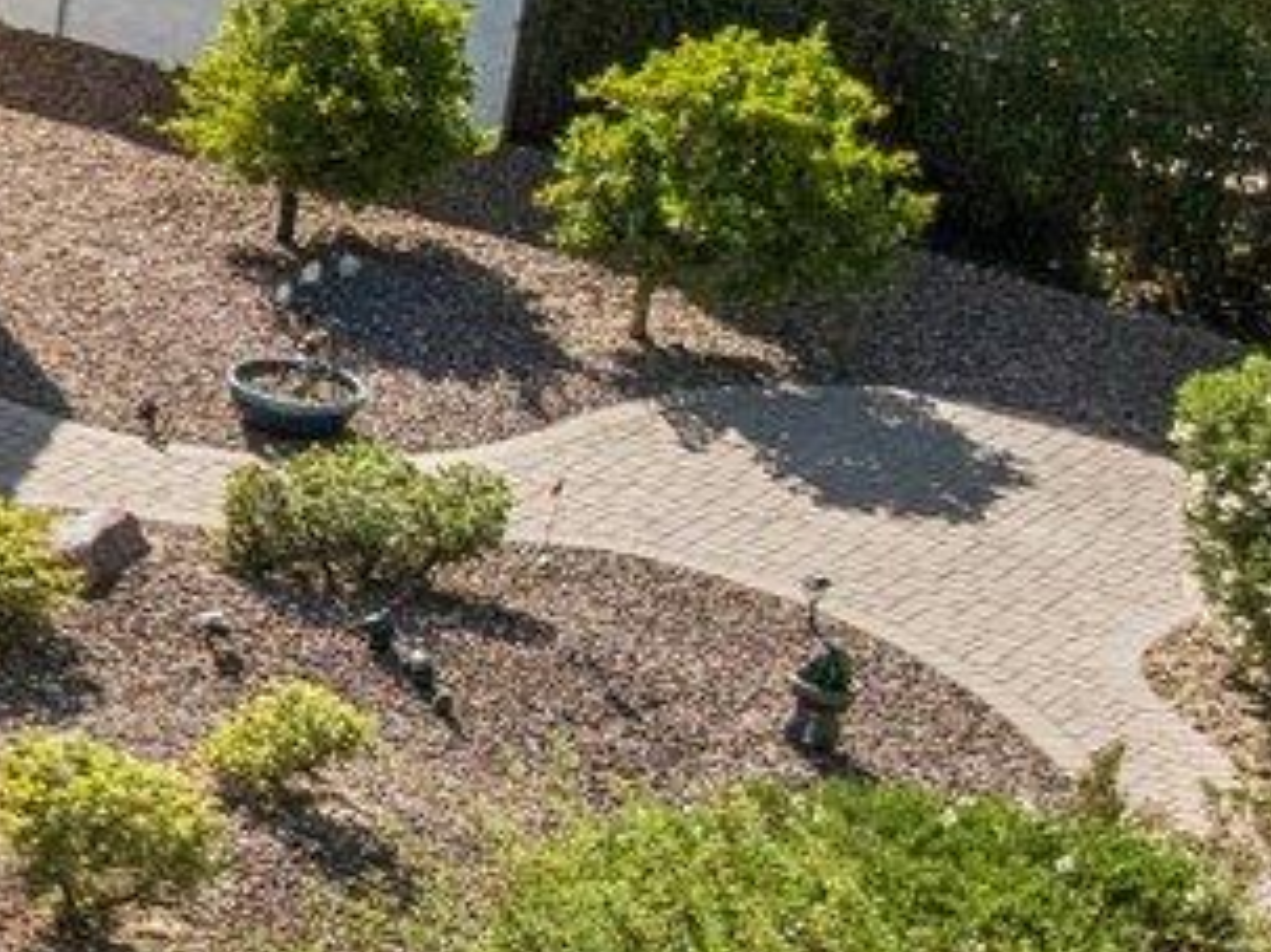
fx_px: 5946
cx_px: -2194
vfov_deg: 9.2
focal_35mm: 162
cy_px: 518
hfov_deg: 10.0
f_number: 5.6
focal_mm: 12.3
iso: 100
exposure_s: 1/400
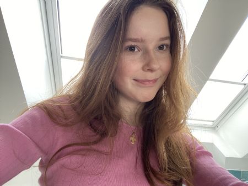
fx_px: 165
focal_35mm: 23
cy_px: 93
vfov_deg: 58.8
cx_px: 124
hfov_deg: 74.0
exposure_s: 1/60
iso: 125
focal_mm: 2.71
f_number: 2.2
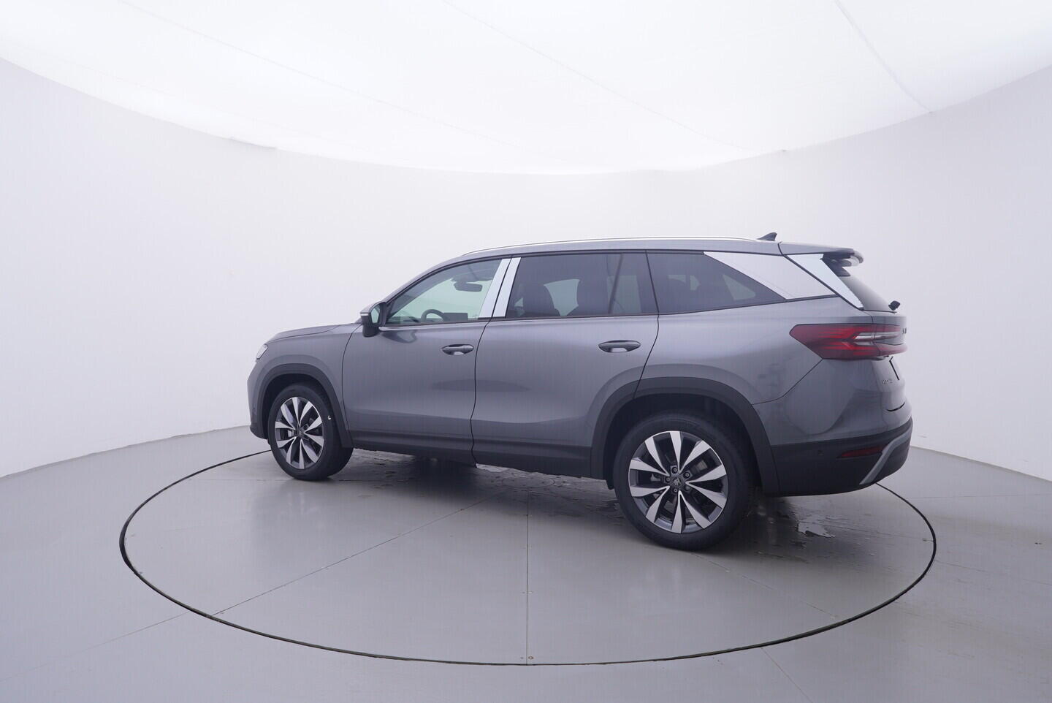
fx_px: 658
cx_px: 526
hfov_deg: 77.3
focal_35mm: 22
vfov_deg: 56.2
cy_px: 352
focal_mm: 15
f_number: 5
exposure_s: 1/80
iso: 200
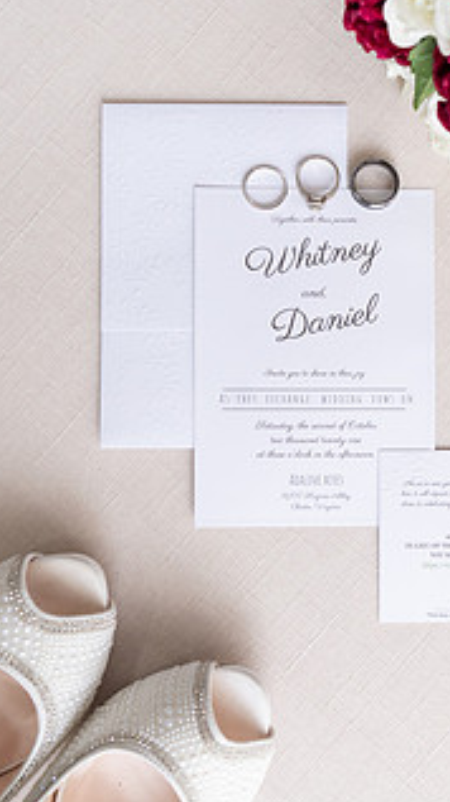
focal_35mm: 52
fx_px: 1105
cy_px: 352
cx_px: 321
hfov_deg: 22.9
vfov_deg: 39.8
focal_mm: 35
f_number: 4
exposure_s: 1/250
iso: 800
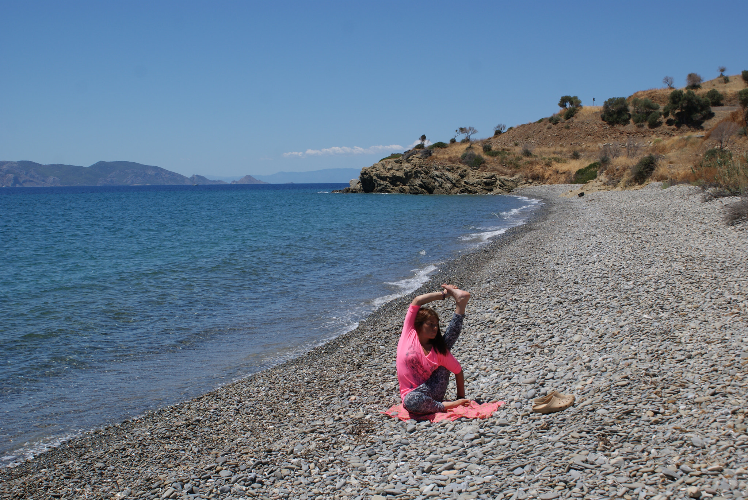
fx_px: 936
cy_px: 250
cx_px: 374
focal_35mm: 45
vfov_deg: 29.9
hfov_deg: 43.6
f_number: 9
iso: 100
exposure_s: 1/500
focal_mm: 30
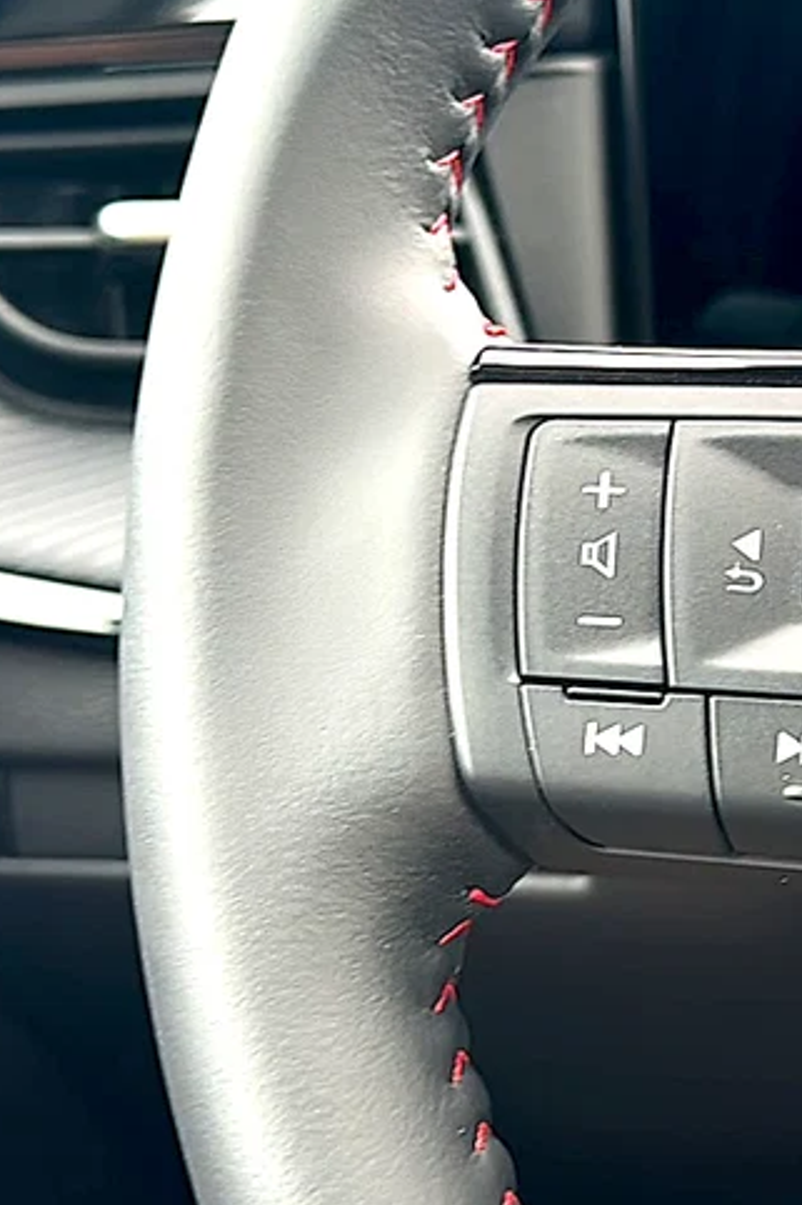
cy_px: 591
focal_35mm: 65
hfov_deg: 20.4
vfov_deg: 31.0
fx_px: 2173
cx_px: 757
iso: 50
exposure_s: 1/44
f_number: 1.78
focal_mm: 6.86
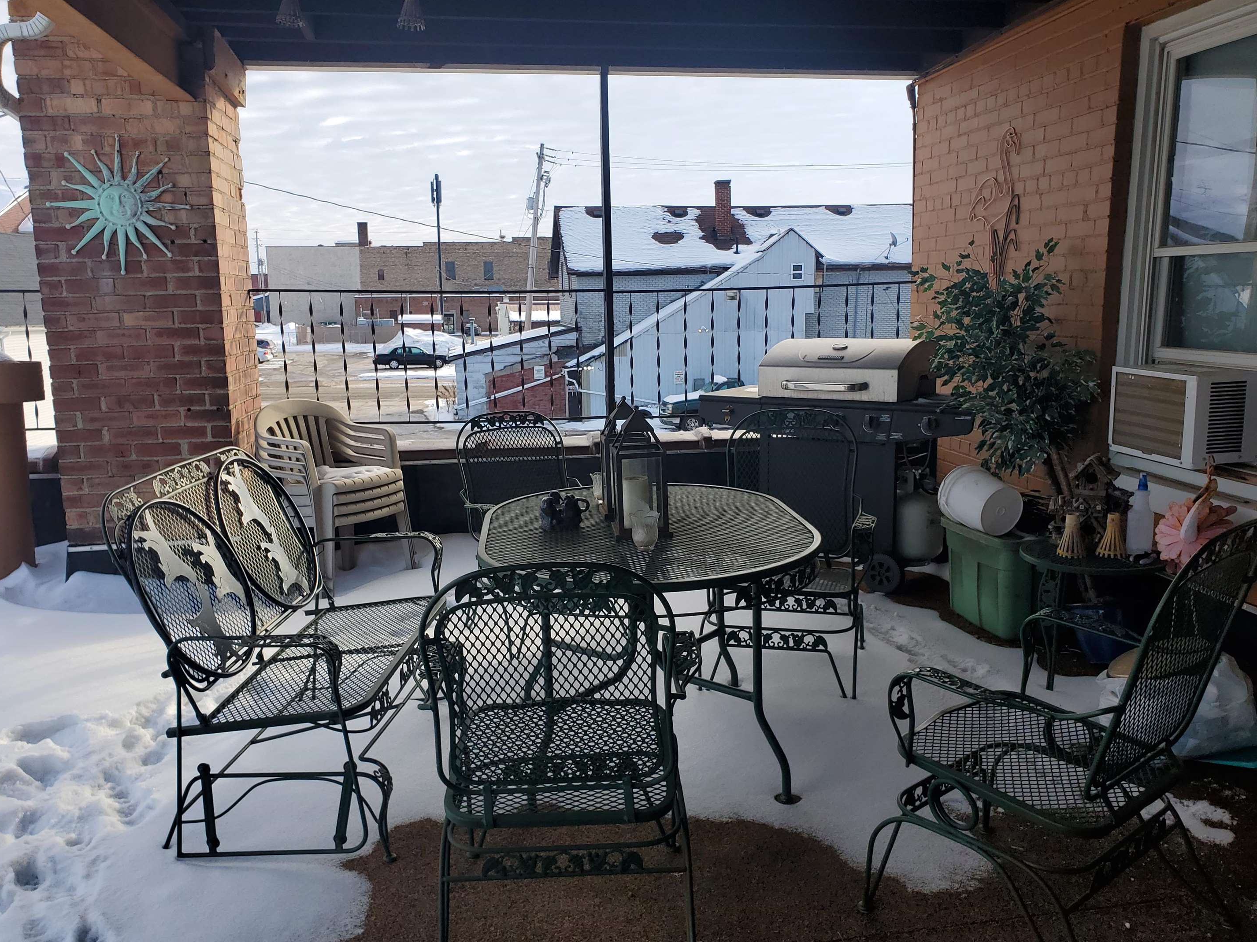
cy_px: 505
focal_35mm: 28
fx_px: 1017
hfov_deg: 63.4
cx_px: 616
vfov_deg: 49.7
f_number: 2.4
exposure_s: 1/604
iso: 50
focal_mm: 4.3
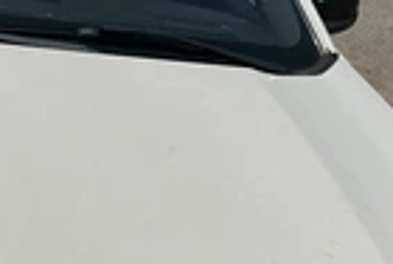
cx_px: 132
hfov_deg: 24.3
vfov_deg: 16.1
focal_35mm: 83
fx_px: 908
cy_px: 275
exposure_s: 1/8621
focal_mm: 3
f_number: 1.8
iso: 25
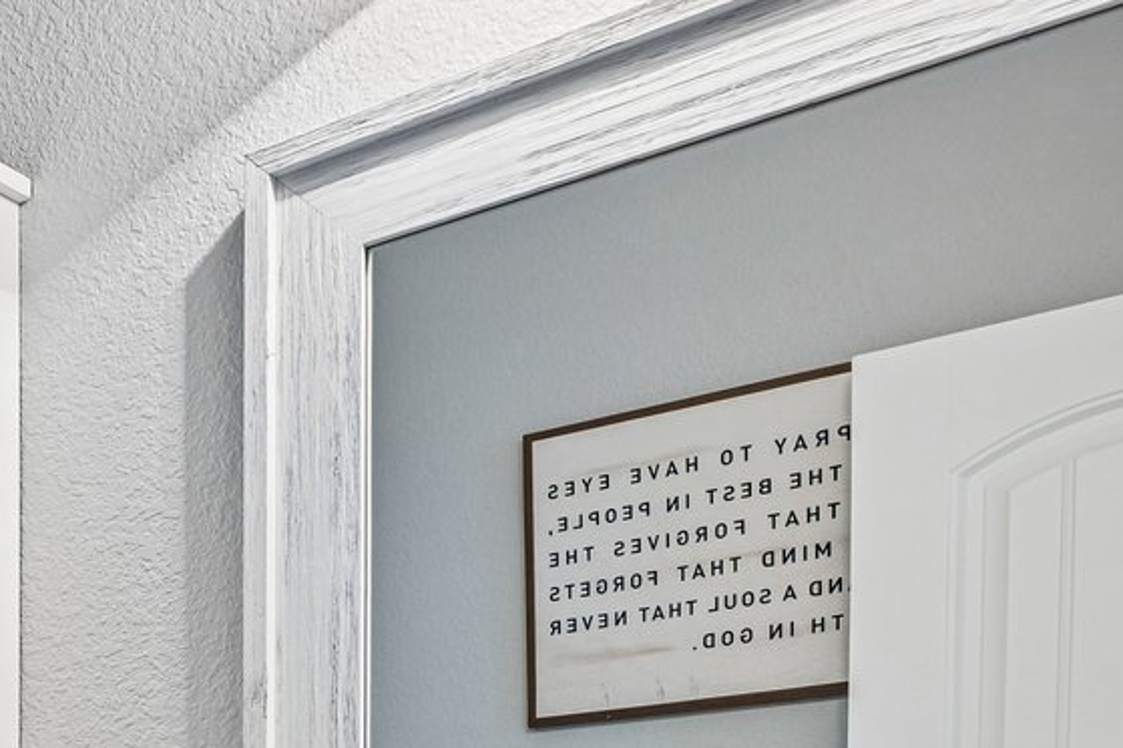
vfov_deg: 22.0
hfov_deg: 31.8
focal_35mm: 55
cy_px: 978
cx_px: -135
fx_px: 1715
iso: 220
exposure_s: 1/15
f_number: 6.7
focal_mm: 15
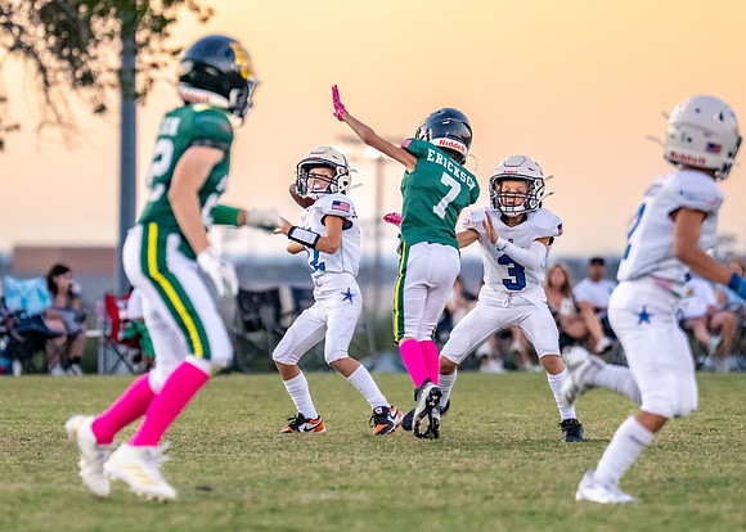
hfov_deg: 5.2
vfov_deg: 3.7
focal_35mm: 388
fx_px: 8225
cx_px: 332
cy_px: 267
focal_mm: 200
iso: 2500
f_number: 2.8
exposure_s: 1/1600
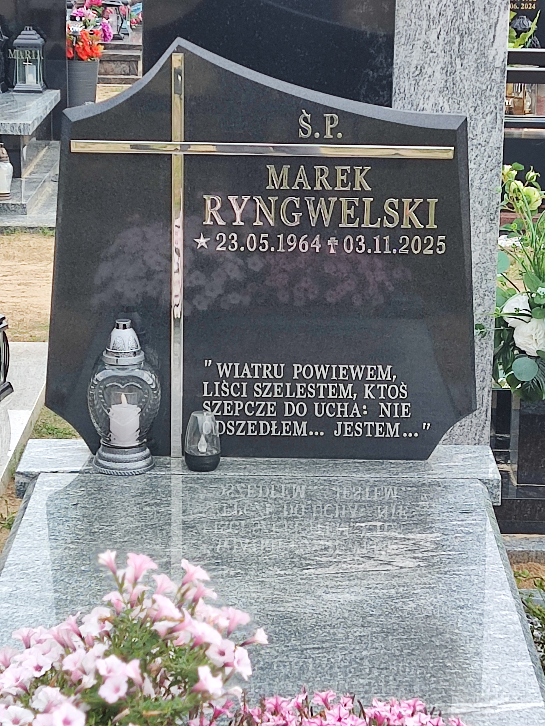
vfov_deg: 19.4
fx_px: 2120
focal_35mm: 101
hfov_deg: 14.6
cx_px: 272
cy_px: 363
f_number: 1.79
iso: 50
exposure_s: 1/281
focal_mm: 4.71
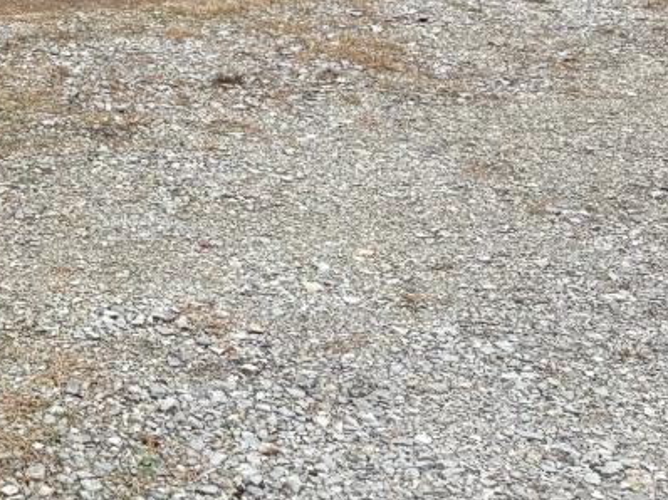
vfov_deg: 13.5
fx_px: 1890
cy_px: -400
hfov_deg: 17.3
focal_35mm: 98
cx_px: -430
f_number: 1.6
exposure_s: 1/2985
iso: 50
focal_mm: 5.96
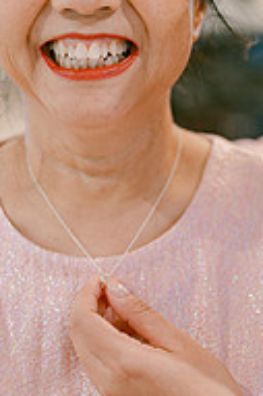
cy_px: 106
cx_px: 218
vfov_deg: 17.3
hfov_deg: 11.5
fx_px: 1295
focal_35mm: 118
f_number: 1.8
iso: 800
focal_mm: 50
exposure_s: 1/125
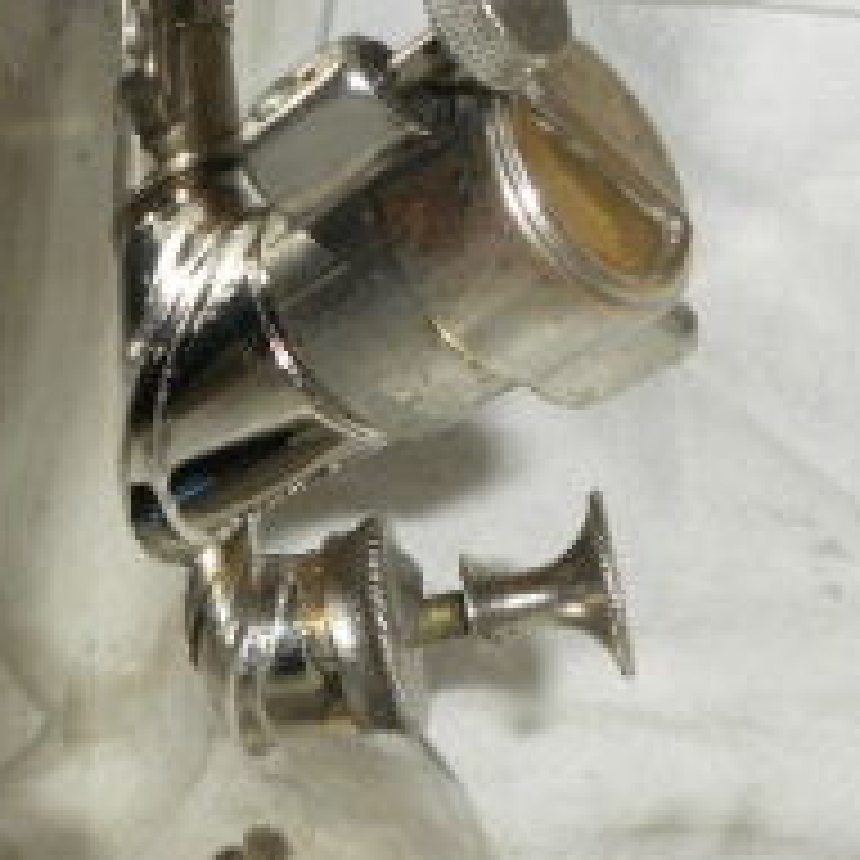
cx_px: -117
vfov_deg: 20.8
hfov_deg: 20.1
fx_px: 2305
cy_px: 729
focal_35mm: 82
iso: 200
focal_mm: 6.6
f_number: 10
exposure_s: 1/30
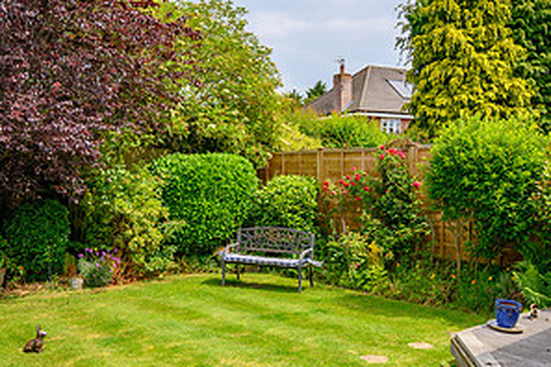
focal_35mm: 39
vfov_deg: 34.2
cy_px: 186
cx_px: 269
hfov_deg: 49.5
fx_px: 597
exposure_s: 1/320
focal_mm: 20
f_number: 7.1
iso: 100
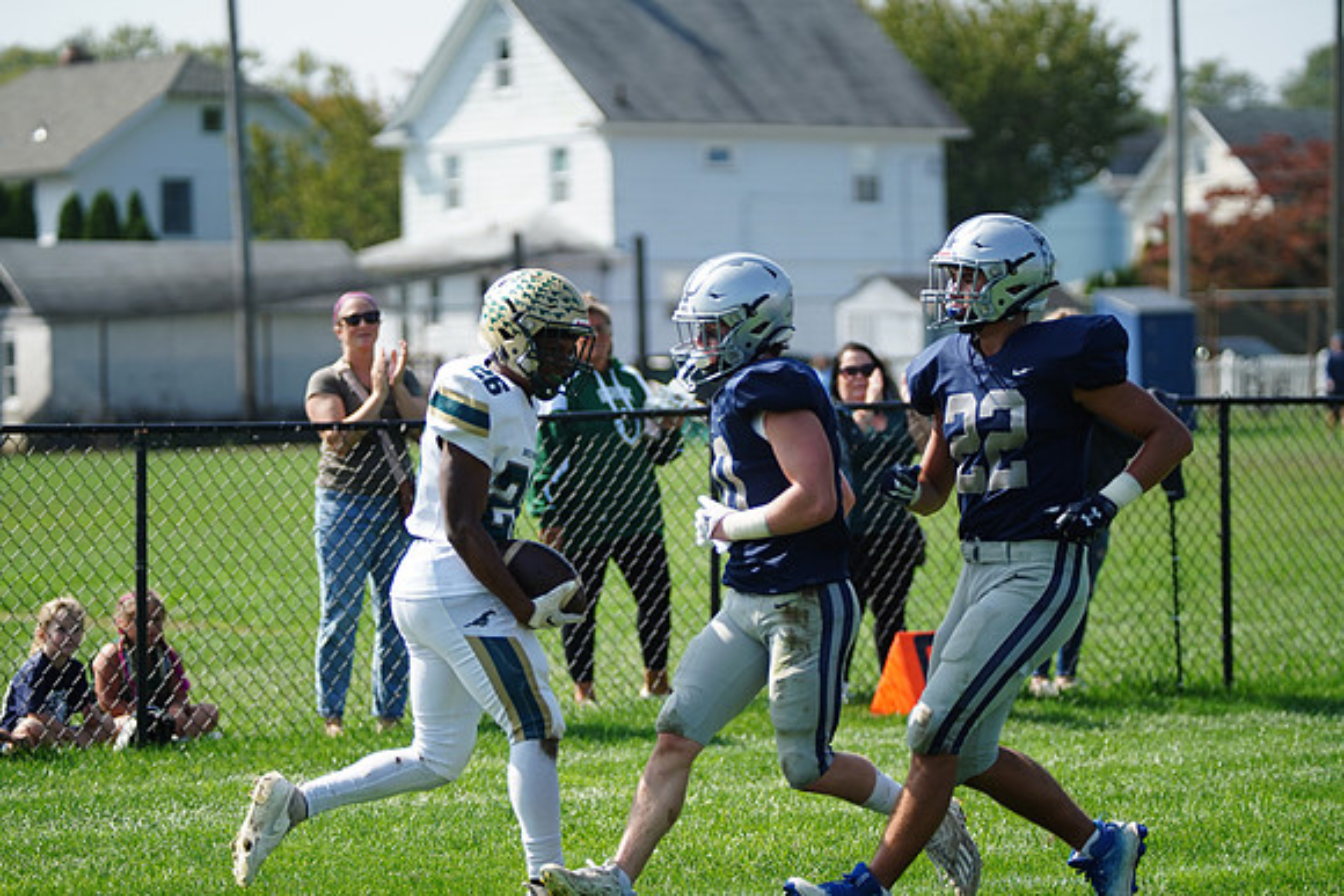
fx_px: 5228
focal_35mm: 140
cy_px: 448
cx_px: 672
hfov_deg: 14.7
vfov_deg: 9.8
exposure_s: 1/3200
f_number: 2.8
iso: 400
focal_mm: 140
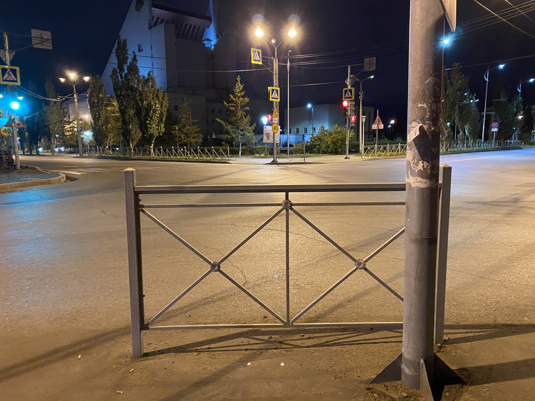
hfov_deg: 67.3
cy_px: 200
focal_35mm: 26
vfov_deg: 53.1
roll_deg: +0.7
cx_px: 268
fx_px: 402
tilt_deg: -8.9
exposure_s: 1/25
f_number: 1.8
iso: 640
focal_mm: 4.25
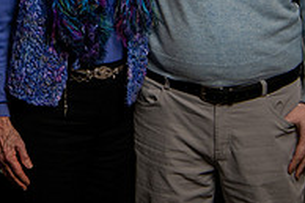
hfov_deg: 14.6
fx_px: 1168
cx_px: -21
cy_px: -61
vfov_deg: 9.7
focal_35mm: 138
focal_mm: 45
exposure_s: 1/250
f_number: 8
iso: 640
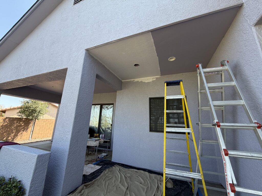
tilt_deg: +17.9
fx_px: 106
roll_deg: +1.0
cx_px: 131
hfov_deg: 102.1
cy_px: 98
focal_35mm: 14
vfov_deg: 85.7
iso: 40
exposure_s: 1/220
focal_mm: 2.22
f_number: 2.2
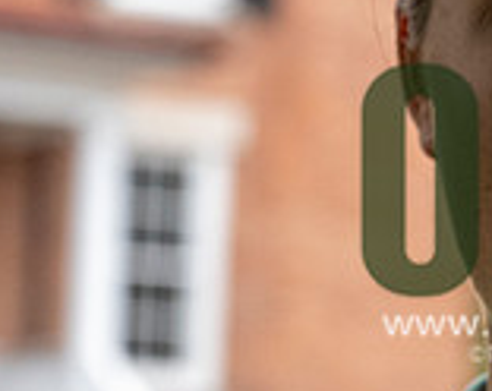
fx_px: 2949
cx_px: 599
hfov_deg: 9.4
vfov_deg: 7.6
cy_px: 213
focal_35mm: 203
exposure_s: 1/500
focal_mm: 58
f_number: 4
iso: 4000
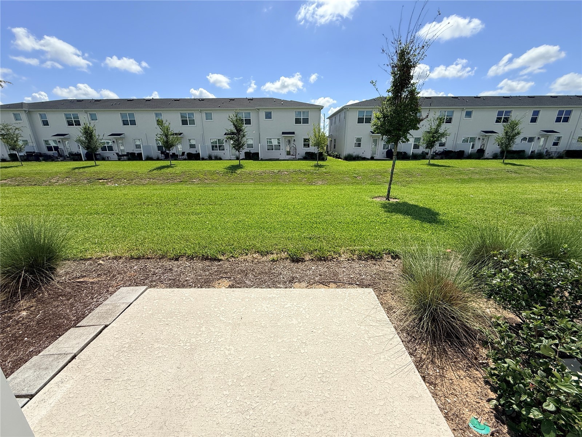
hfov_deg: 102.1
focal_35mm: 14
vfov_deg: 85.7
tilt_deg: -17.4
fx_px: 235
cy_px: 218
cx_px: 291
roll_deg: +0.8
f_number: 2.2
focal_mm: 2.22
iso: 50
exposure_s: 1/2024
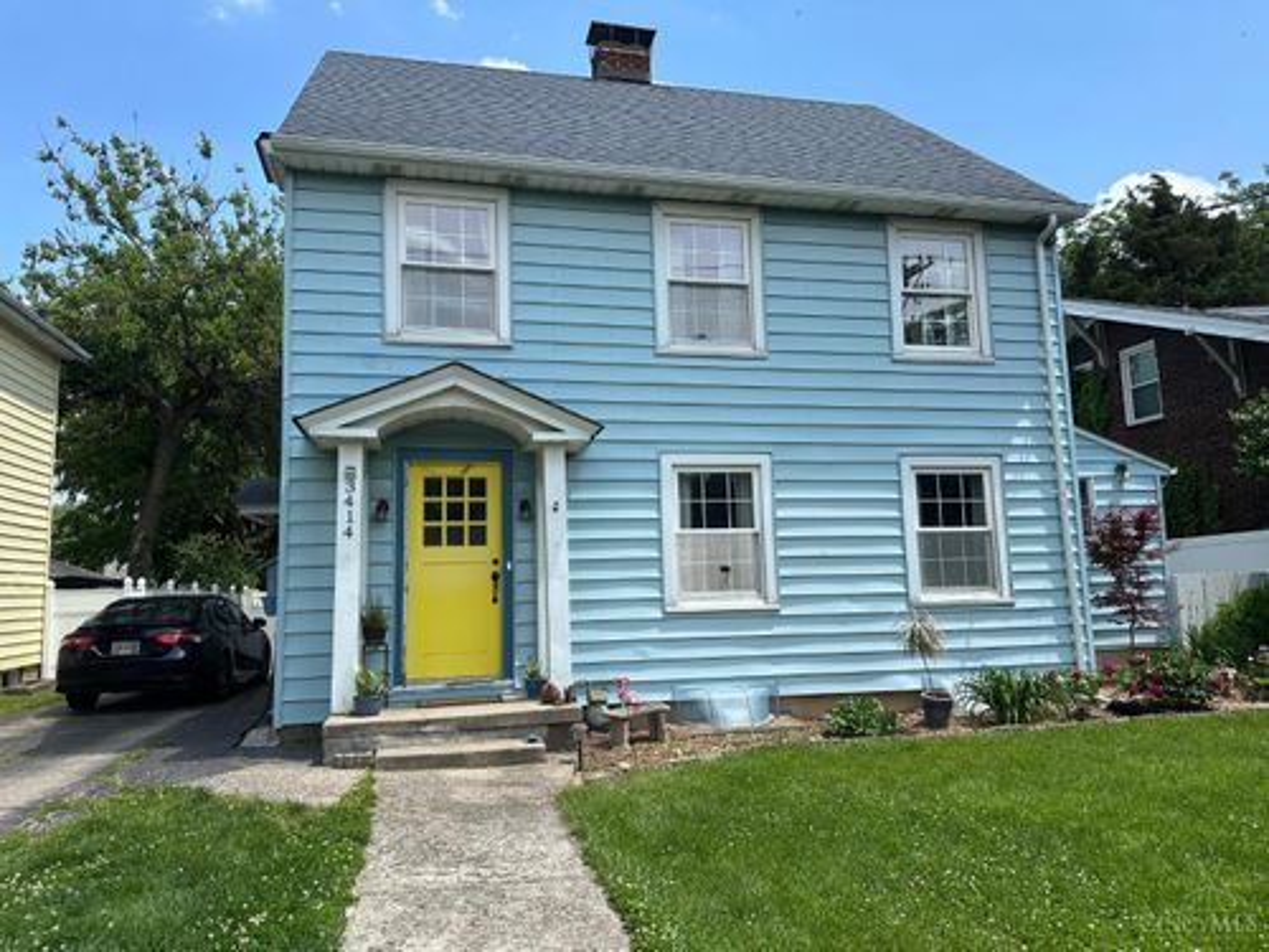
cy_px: 476
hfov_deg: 71.6
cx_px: 634
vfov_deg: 56.8
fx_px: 880
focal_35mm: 24
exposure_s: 1/3717
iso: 80
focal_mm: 6.86
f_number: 1.78
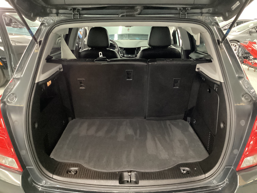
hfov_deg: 58.4
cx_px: 128
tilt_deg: -20.6
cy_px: 96
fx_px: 230
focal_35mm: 31
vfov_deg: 45.4
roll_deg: -1.2
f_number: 2.4
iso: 640
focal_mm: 3.3
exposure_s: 1/17
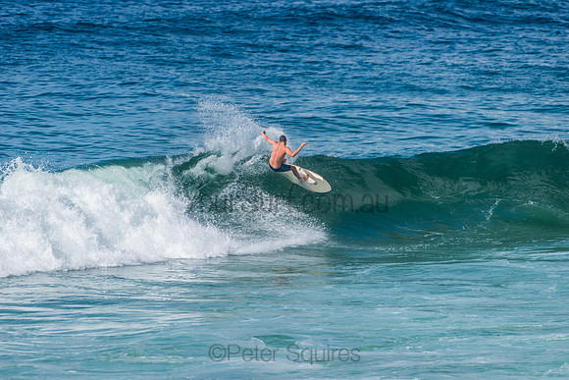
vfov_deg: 2.8
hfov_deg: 4.1
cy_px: 190
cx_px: 284
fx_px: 7904
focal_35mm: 500
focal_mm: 500
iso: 160
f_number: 5.6
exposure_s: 1/2000
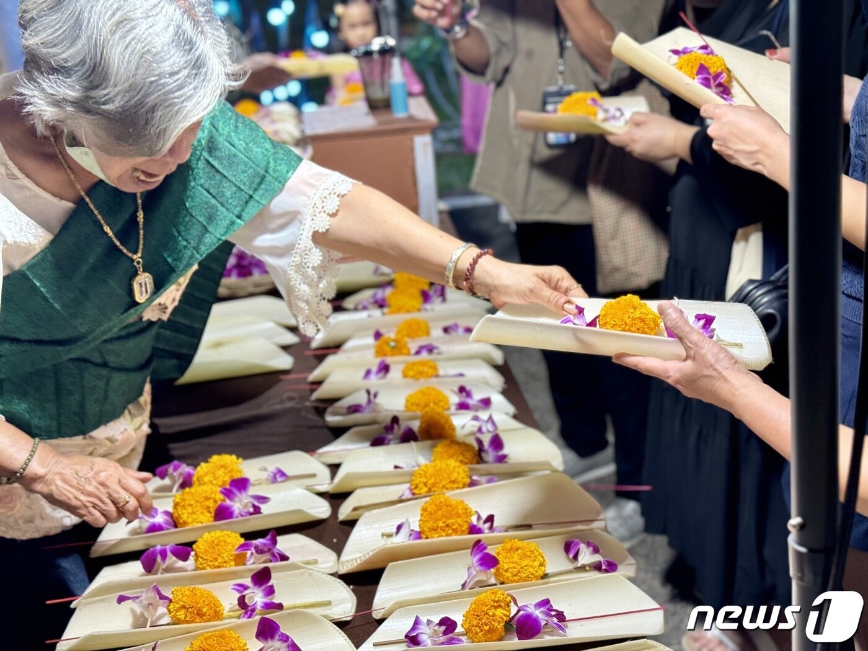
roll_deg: +4.8
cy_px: 326
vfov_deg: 30.3
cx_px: 434
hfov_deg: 39.7
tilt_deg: -22.1
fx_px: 1204
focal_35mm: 48
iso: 80
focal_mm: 6.86
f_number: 1.78
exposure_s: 1/50
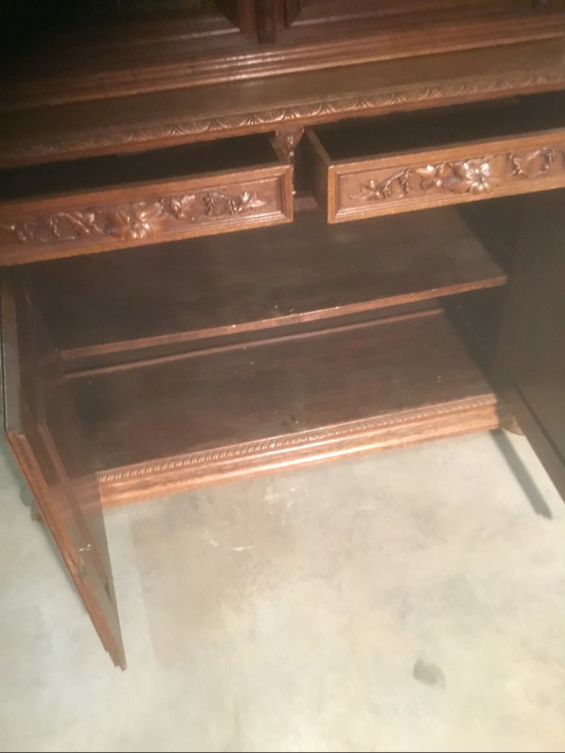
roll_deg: +3.7
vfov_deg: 58.4
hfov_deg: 45.4
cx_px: 282
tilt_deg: -40.2
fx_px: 675
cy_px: 376
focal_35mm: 31
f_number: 2.4
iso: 500
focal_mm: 3.3
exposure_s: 1/17
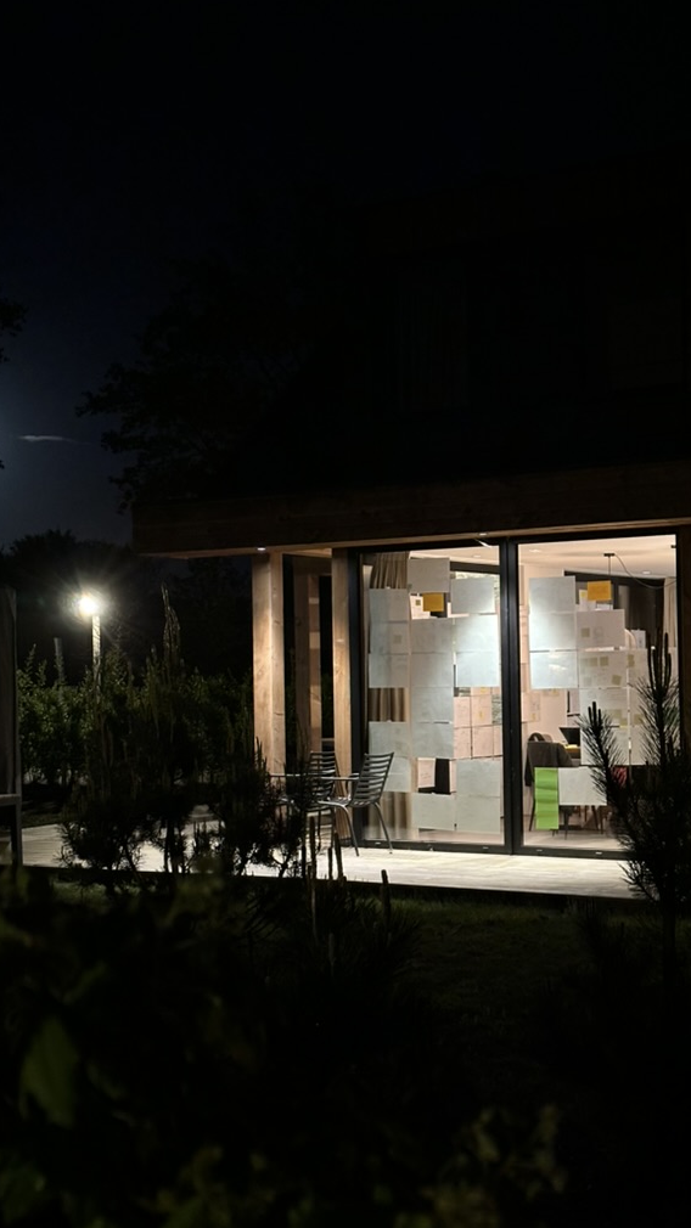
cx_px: 422
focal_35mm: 53
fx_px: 1727
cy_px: 616
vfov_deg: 39.2
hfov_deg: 22.6
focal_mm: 6.86
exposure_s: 1/20
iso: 800
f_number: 1.78
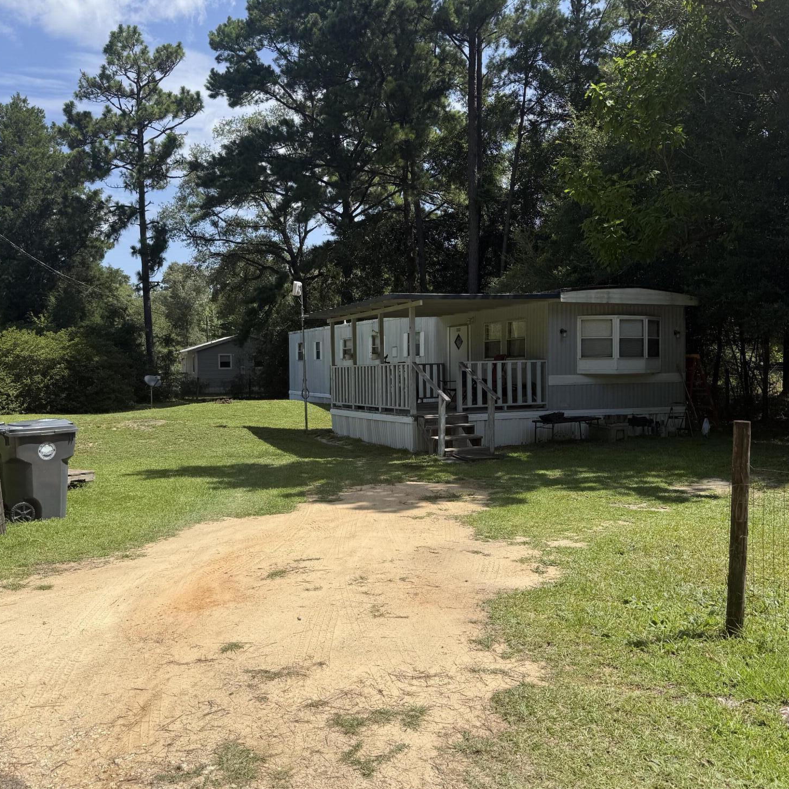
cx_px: 369
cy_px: 394
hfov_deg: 55.6
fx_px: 748
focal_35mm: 29
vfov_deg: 55.6
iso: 80
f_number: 1.78
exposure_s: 1/4405
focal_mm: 6.76
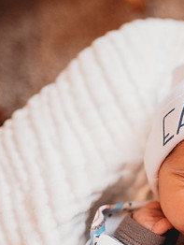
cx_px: 237
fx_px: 361
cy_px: 180
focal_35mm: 51
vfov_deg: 36.7
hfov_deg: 24.9
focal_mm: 24
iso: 500
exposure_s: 1/160
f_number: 2.2
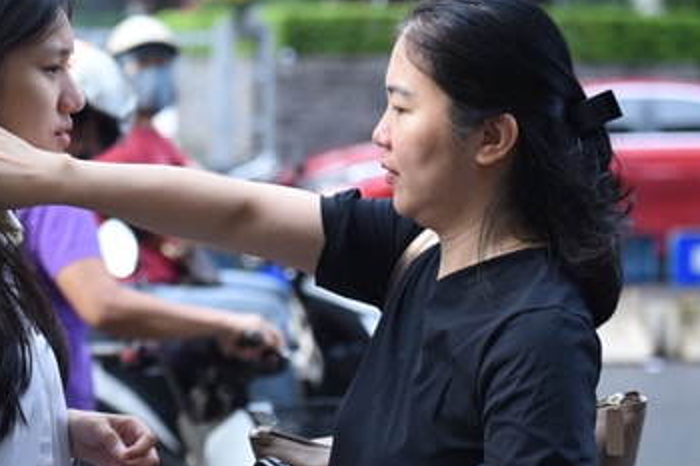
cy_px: 210
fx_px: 2099
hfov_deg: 18.8
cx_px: 176
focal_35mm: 108
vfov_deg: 12.7
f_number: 3.2
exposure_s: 1/500
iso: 1250
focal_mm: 70
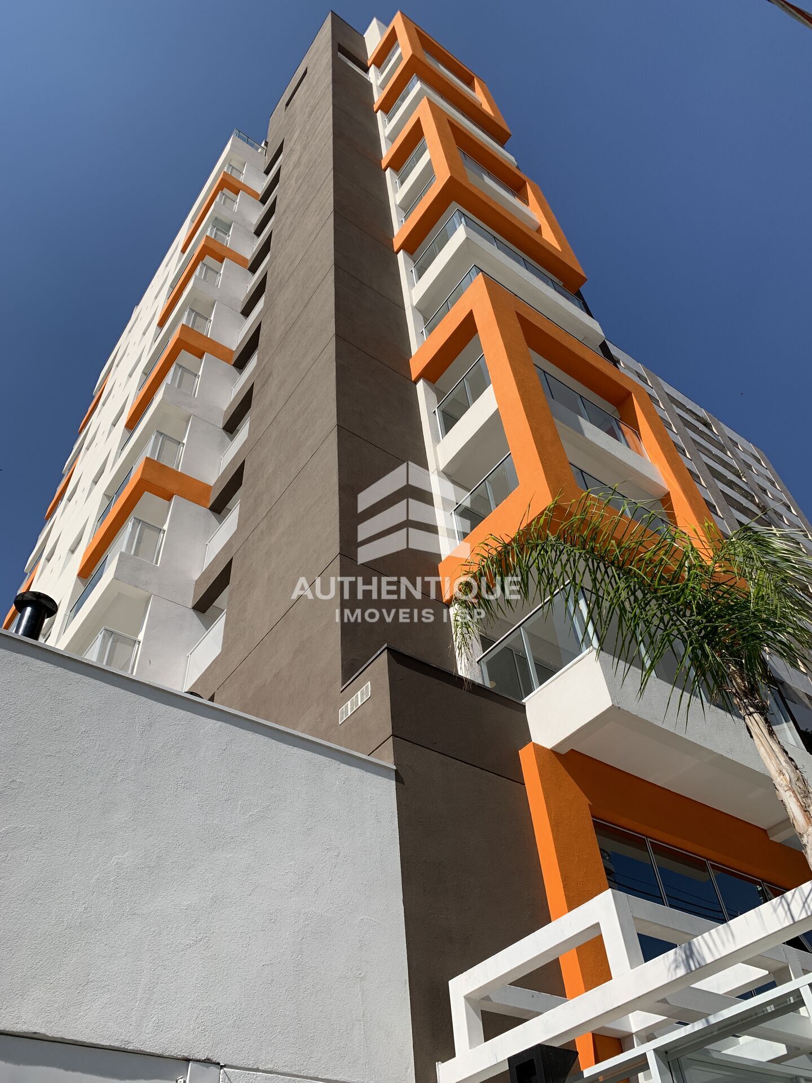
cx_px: 406
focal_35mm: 26
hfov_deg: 53.1
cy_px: 542
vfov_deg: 67.3
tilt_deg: +48.4
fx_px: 813
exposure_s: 1/2681
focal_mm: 4.25
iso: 25
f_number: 1.8
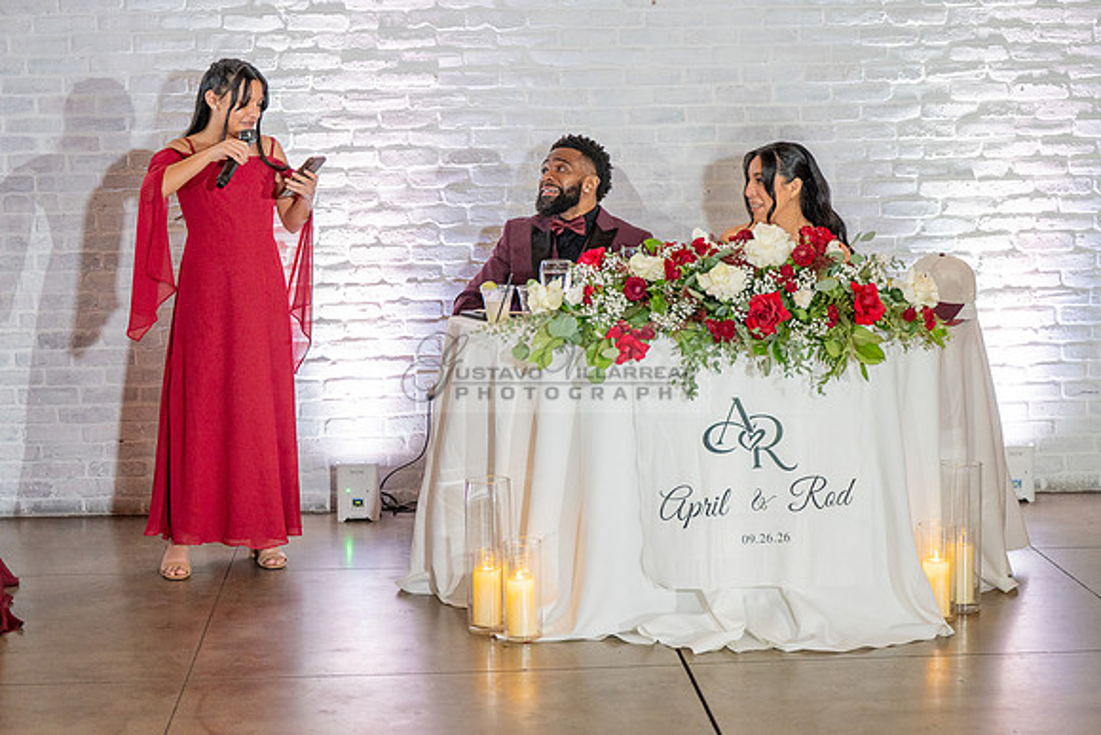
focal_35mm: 70
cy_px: 368
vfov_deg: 19.5
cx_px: 550
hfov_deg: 28.8
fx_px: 2141
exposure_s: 1/320
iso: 1600
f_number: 2.8
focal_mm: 70
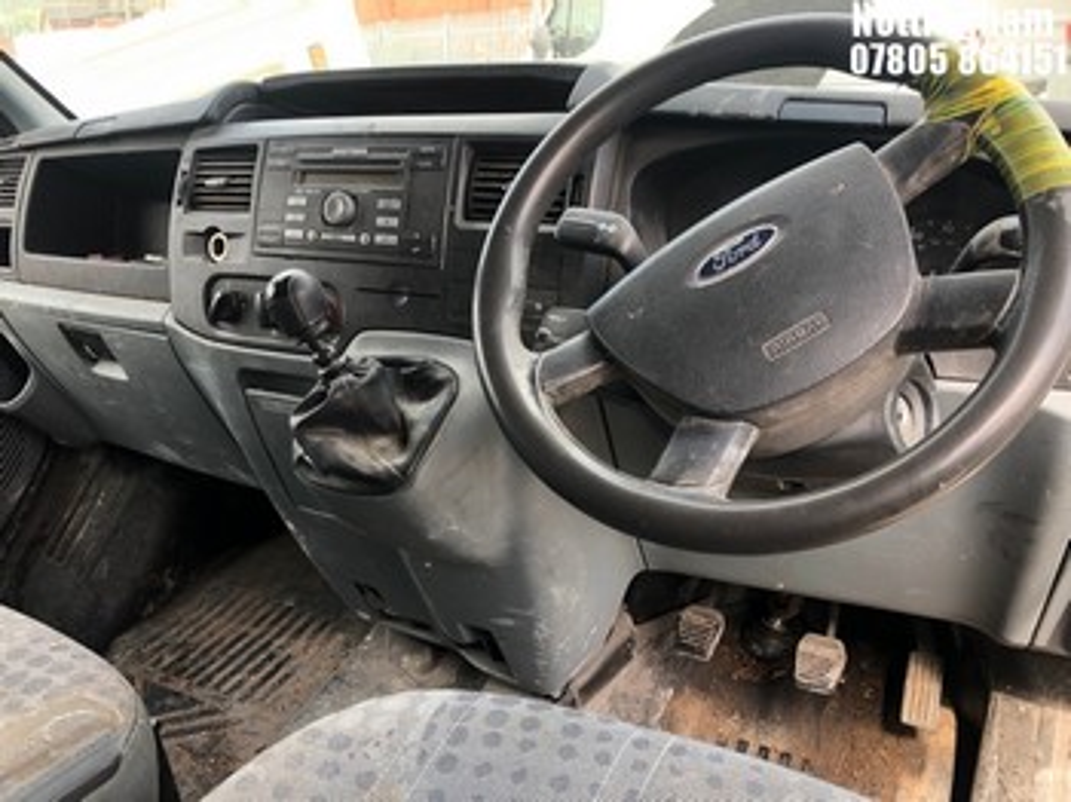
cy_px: 401
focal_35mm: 28
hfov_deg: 63.5
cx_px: 536
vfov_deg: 49.7
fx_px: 866
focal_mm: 4
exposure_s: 1/120
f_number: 1.8
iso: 50
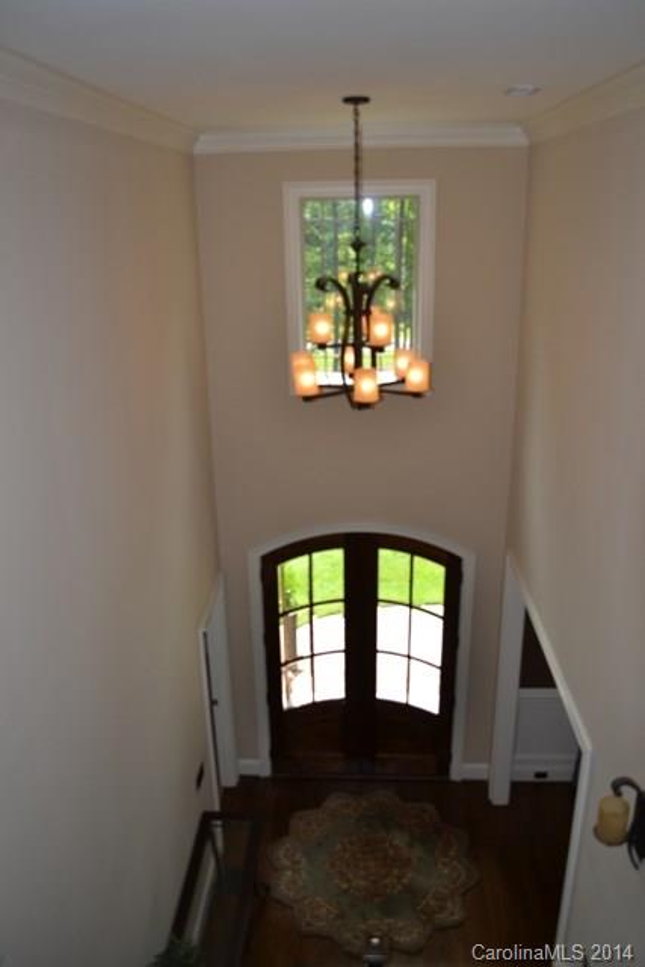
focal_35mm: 27
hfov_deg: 48.0
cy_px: 484
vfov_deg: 67.4
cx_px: 322
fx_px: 725
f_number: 4
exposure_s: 1/125
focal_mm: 18
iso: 100
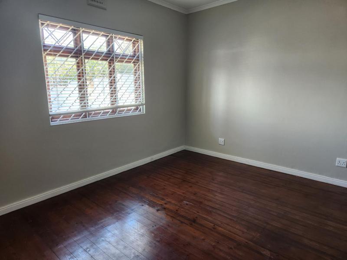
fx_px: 231
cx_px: 174
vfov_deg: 58.9
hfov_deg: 73.9
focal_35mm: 23
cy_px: 130
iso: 160
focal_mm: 5.4
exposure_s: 1/100
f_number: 1.8
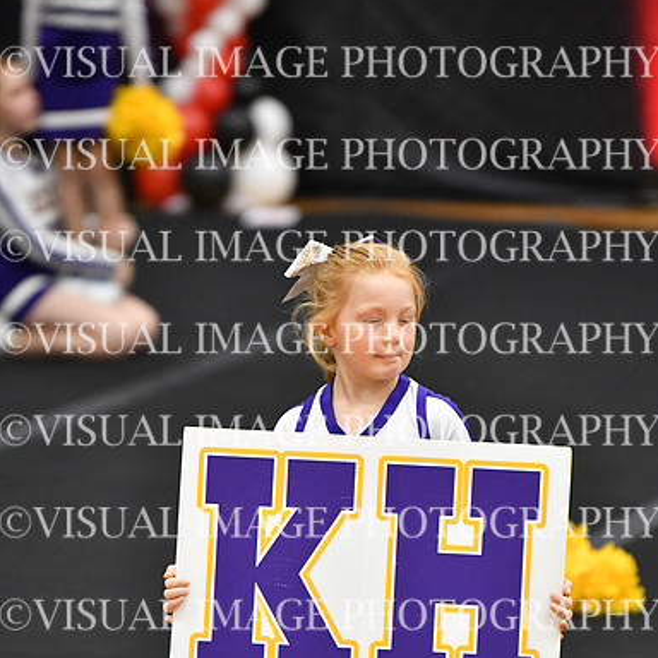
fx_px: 8280
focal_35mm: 385
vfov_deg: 4.5
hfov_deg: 4.6
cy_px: 476
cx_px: 330
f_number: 2.8
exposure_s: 1/800
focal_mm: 200
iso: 5000
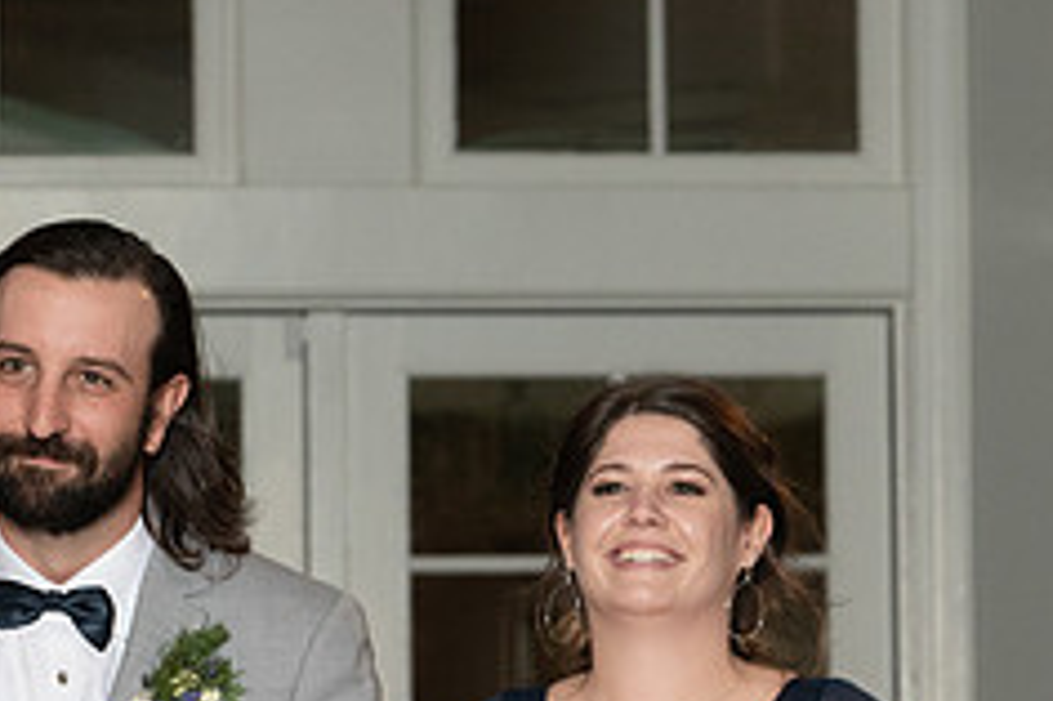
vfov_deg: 4.7
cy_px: 729
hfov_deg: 7.1
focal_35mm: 291
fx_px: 8506
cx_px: 501
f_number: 5.6
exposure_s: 1/200
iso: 2000
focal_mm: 97
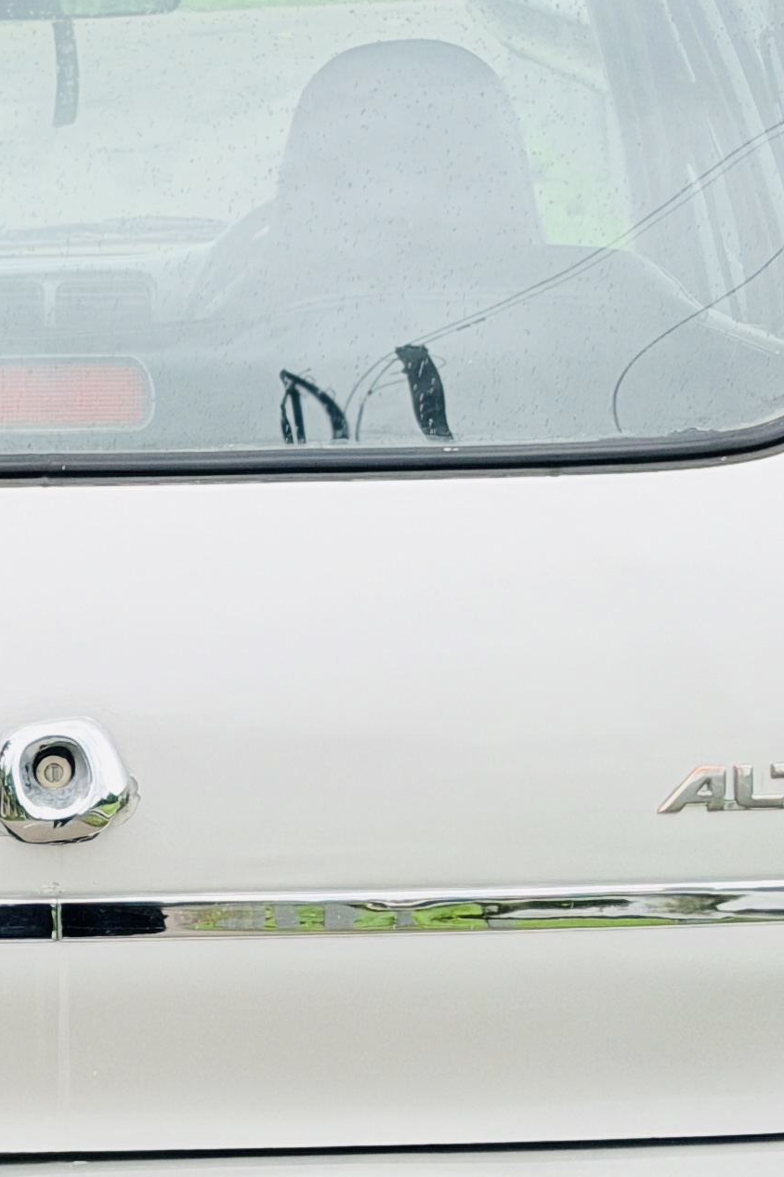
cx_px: 4
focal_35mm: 159
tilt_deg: -8.8
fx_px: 5194
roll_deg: +2.9
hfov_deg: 8.6
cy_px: 619
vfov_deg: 12.9
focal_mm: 6.76
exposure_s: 1/951
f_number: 1.78
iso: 64
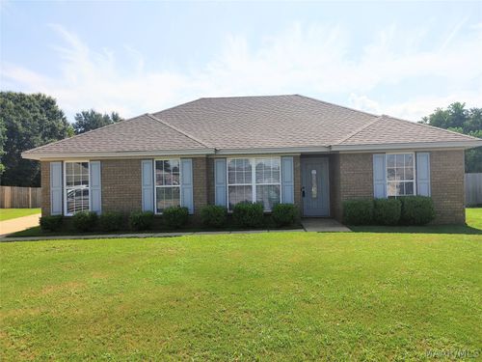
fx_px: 362
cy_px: 181
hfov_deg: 67.3
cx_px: 241
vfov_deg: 53.1
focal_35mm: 26
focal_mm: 5.58
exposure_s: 1/4167
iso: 50
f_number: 1.8
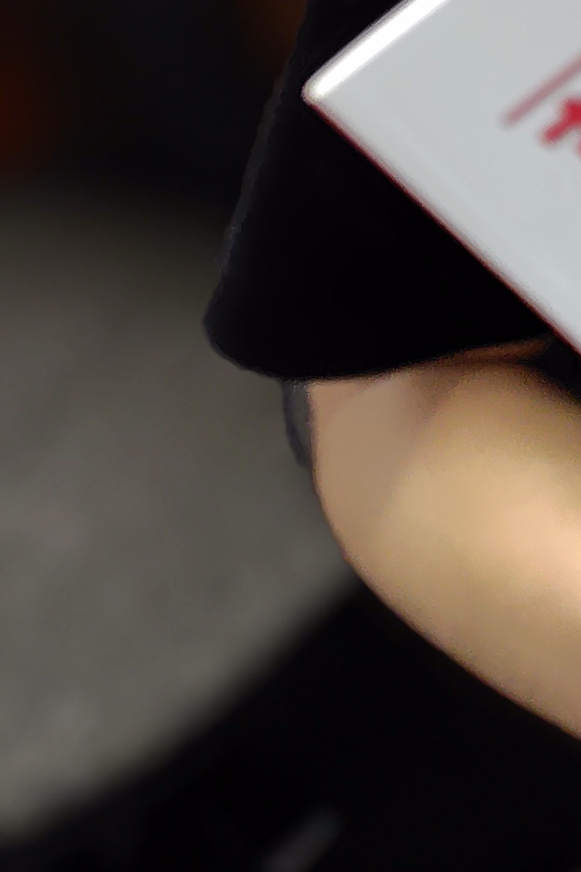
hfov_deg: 11.9
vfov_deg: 17.7
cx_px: 1323
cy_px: -603
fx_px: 2349
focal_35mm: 97
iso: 378
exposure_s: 1/60
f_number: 1.9
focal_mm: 5.6
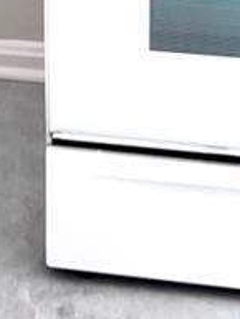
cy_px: -259
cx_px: -269
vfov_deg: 9.3
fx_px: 1865
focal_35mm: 202
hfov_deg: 7.1
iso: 32
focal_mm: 5.7
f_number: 1.5
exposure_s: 1/124
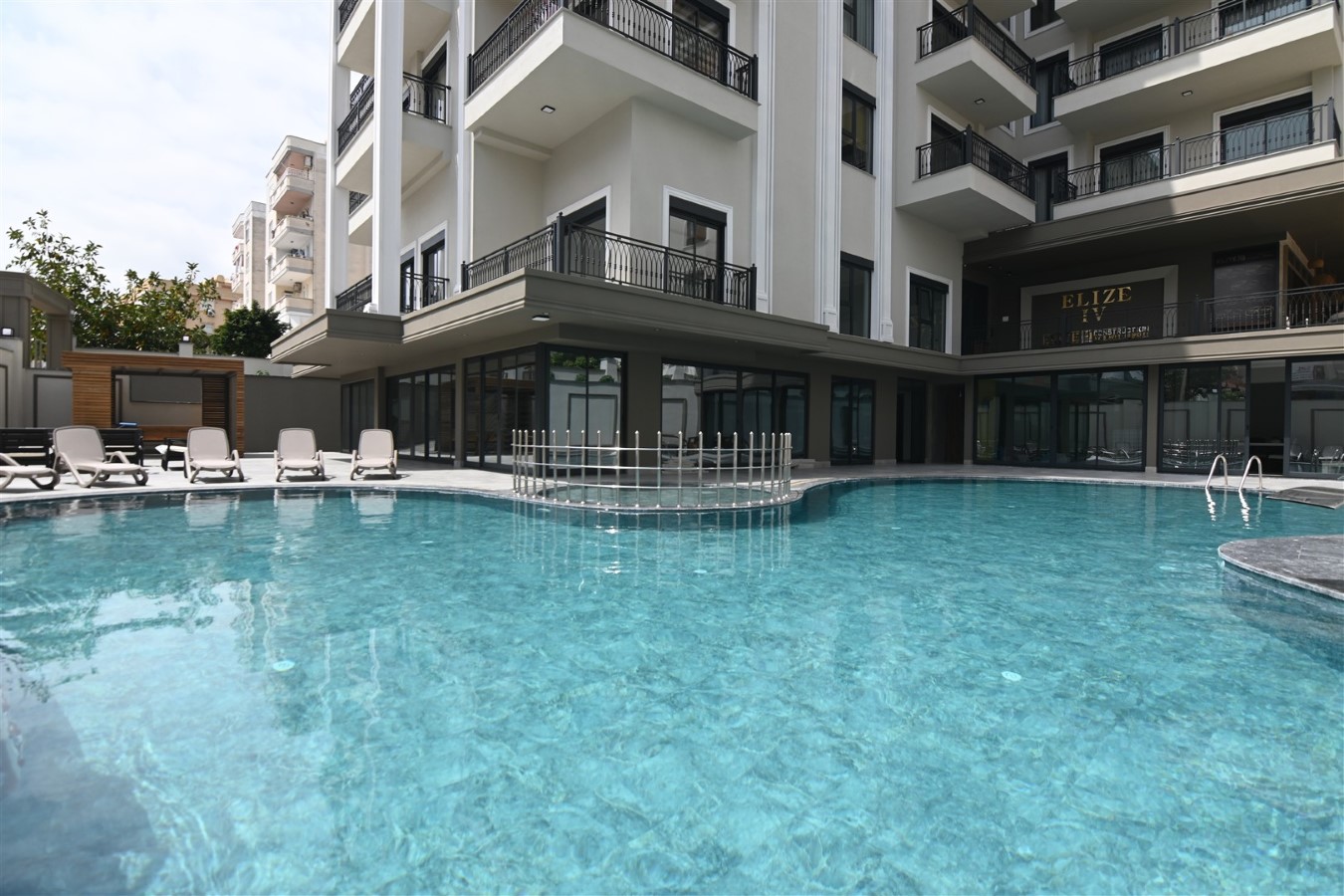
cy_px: 448
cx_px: 672
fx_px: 616
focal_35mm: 16
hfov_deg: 95.0
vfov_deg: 72.1
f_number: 5.6
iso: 140
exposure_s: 1/500
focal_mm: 11
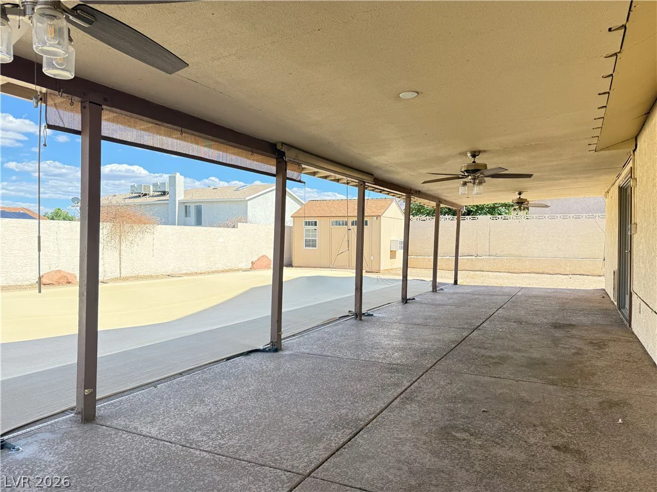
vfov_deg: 56.8
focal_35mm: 24
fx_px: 456
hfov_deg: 71.6
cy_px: 246
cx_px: 328
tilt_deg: -0.4
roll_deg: -0.6
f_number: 1.78
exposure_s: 1/1553
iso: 100
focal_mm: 6.76
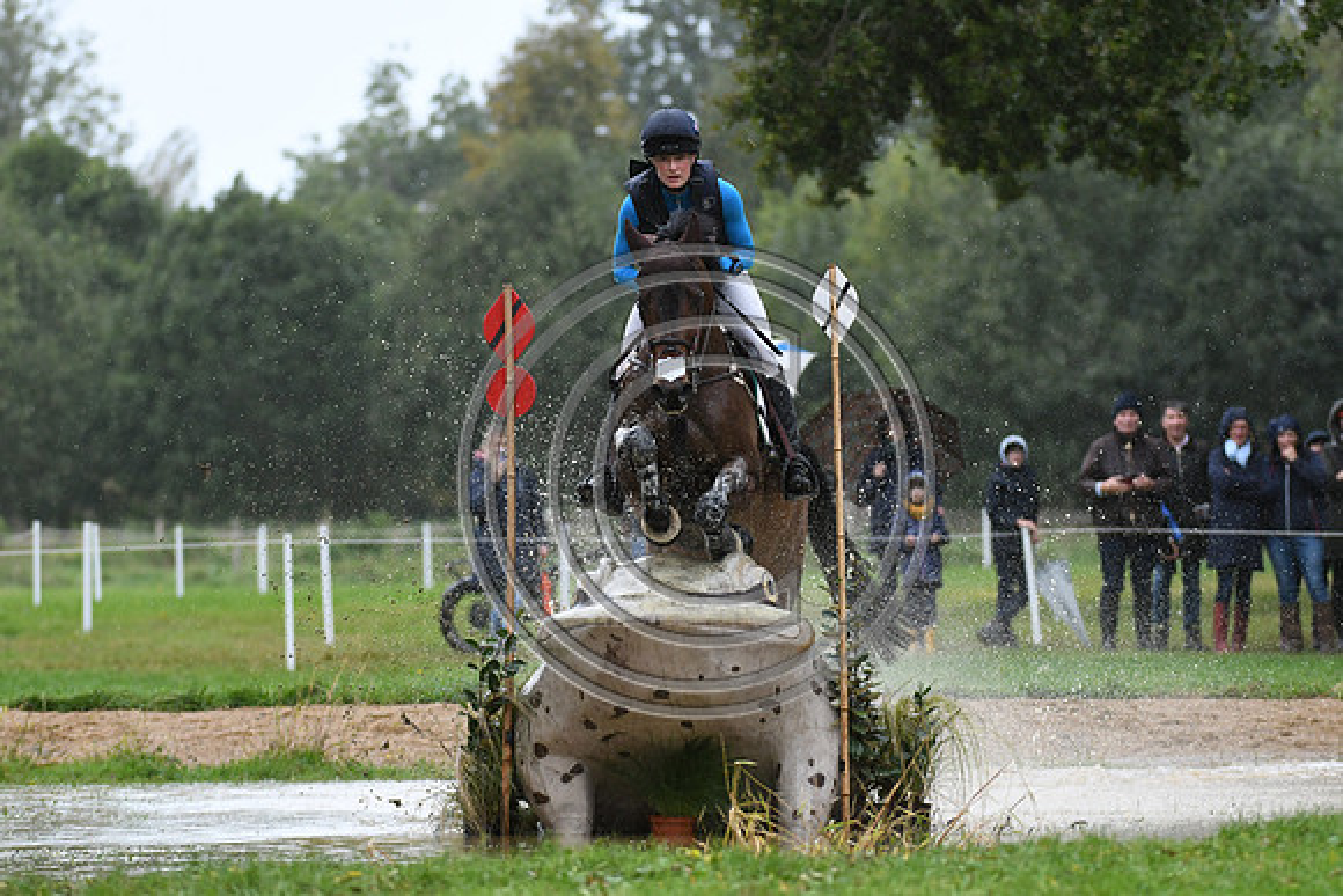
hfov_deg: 6.9
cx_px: 672
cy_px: 448
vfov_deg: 4.6
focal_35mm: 300
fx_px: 11194
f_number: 4.5
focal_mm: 200
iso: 1250
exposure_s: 1/1250
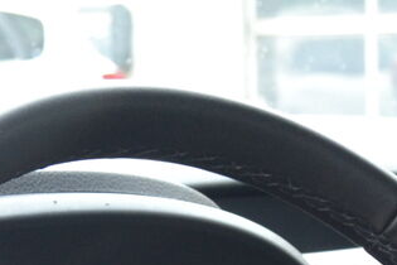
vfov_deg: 7.1
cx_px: 242
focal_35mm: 183
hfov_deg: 11.2
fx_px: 2018
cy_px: 646
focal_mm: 20
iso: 400
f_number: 5
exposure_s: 1/100
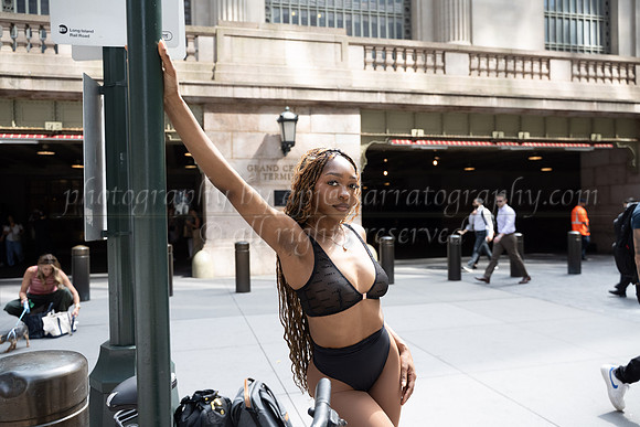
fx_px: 498
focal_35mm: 28
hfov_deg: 65.5
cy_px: 214
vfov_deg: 46.4
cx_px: 320
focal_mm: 28
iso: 800
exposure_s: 1/1000
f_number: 3.5
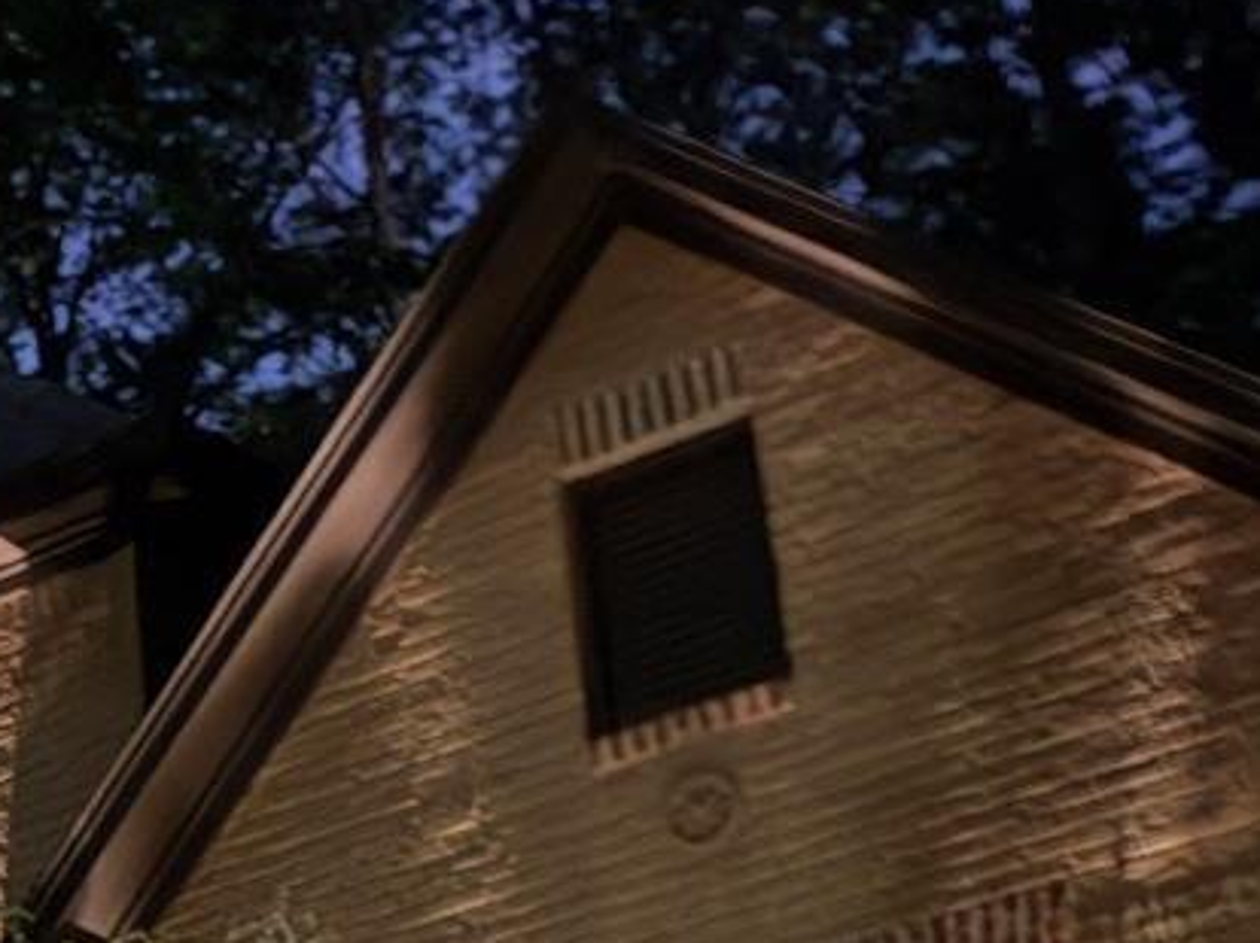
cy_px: 1259
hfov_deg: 15.2
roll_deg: +1.5
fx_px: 4256
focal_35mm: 117
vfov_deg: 12.2
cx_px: -770
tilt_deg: +19.8
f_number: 1.48
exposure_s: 1/2
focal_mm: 6.93
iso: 2000
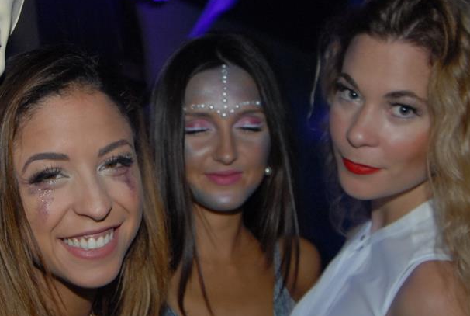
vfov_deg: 20.1
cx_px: 115
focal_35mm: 68
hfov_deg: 29.1
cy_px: 165
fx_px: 890
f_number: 5.6
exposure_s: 1/5
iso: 400
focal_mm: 24
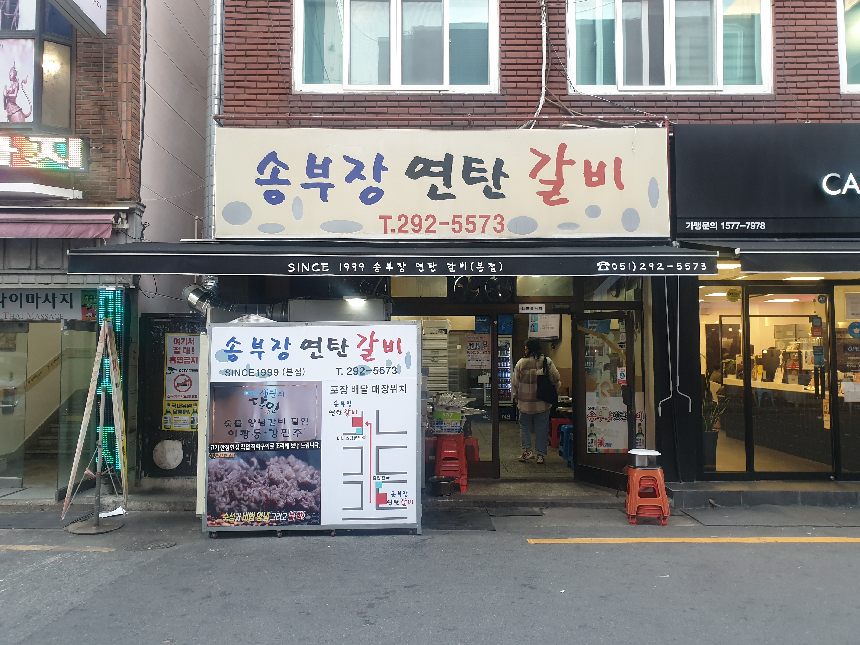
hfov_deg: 67.3
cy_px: 322
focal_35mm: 26
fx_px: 646
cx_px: 430
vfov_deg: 53.1
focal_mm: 4.3
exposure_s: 1/60
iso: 100
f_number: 2.4
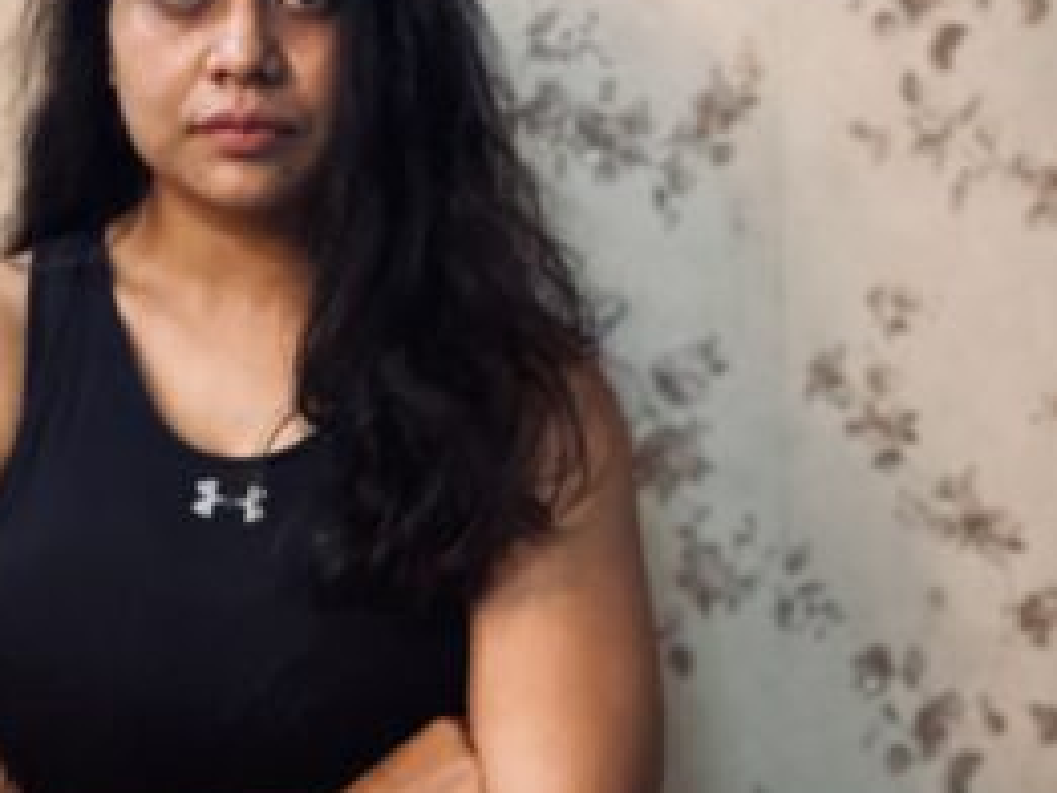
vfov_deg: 25.7
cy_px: 160
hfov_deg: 34.1
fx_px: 1711
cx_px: 387
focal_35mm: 56
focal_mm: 2.71
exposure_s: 1/20
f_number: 2.2
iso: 640
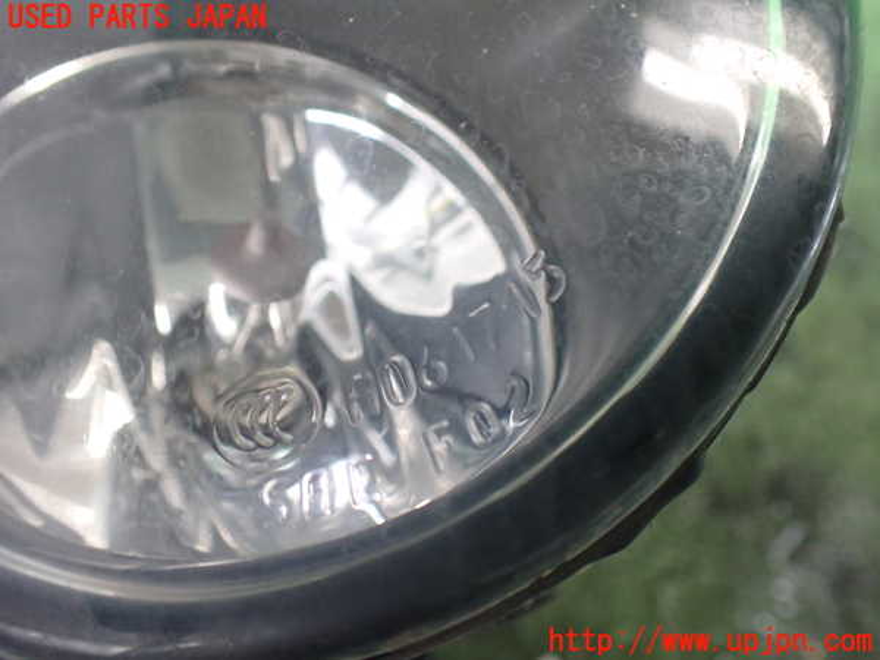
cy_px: 330
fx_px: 763
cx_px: 440
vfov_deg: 46.8
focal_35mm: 30
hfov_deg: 60.0
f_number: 2.3
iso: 800
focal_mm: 5.4
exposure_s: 1/125
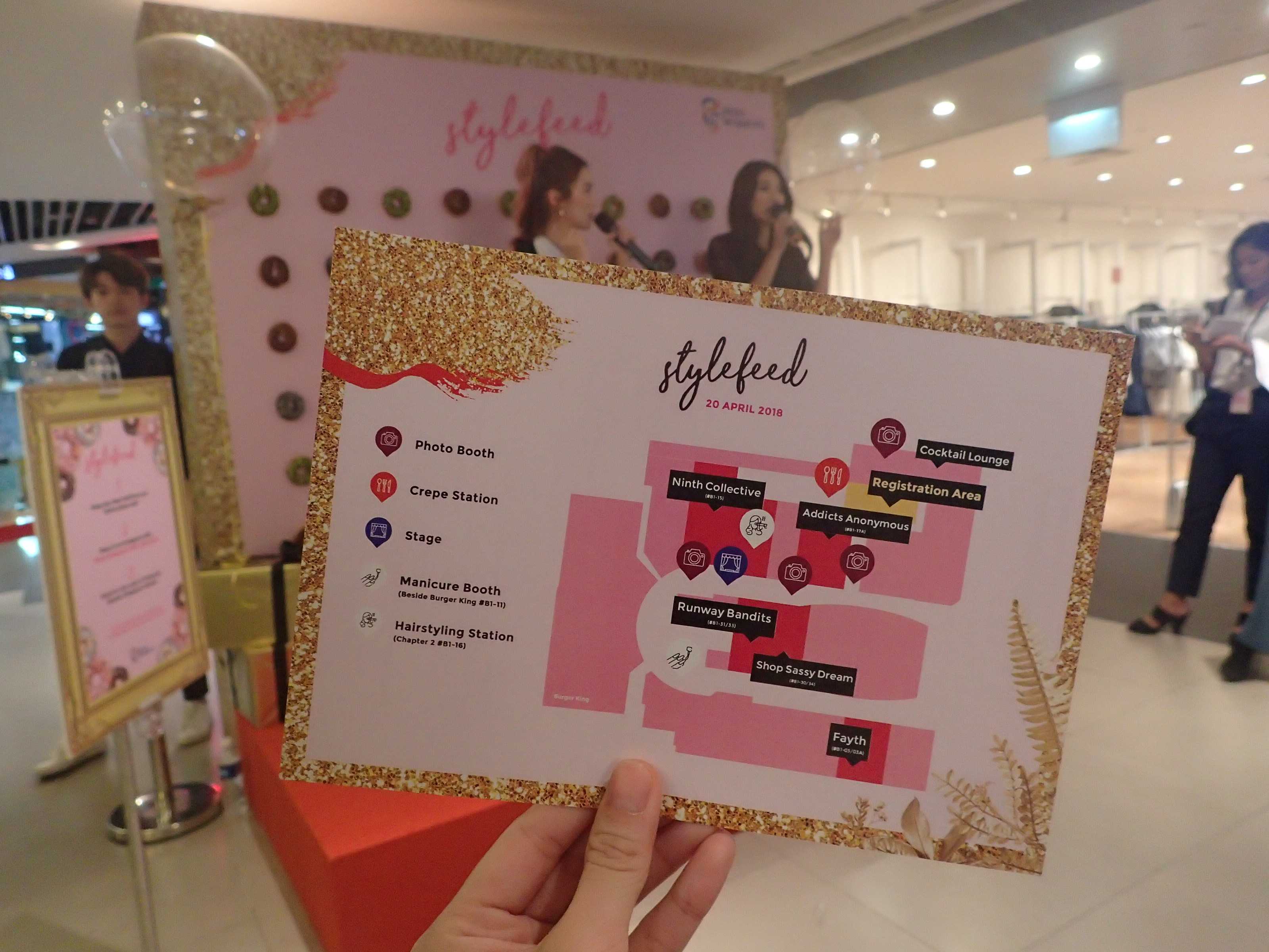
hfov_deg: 69.4
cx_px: 634
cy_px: 476
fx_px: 916
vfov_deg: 54.9
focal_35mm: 25
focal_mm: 4.5
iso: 640
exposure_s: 1/60
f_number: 2.8
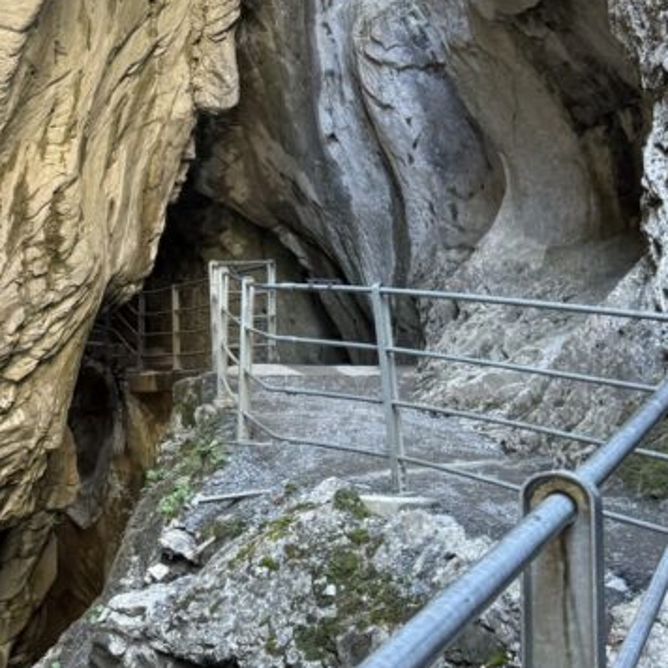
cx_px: 143
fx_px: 1332
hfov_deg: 27.6
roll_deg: -1.0
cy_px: 184
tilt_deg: +11.8
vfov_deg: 27.8
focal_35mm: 61
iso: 200
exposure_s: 1/86
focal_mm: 6.76
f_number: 1.78
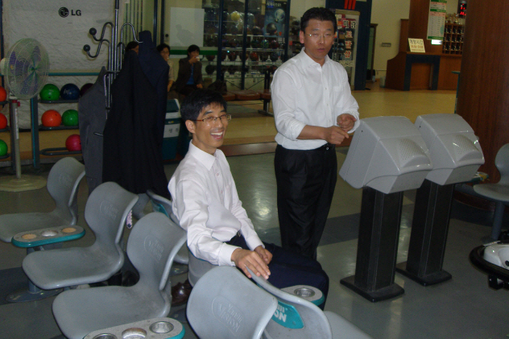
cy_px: 147
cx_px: 253
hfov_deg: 49.6
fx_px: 551
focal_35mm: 39
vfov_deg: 34.1
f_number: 2.8
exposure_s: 1/40
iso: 120
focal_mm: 6.2
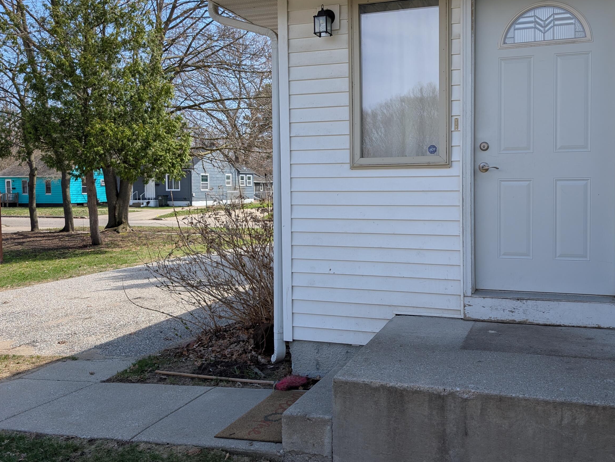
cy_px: 211
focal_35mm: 31
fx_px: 551
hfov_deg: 58.0
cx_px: 357
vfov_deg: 45.5
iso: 17
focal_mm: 6.9
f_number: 1.68
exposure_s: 1/643
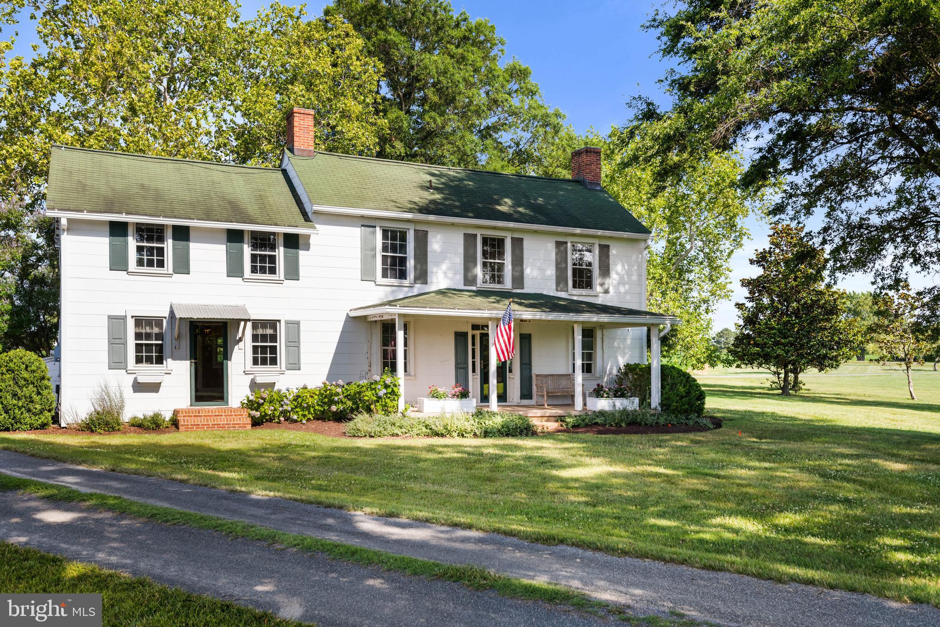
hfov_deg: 61.9
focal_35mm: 30
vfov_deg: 43.6
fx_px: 783
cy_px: 314
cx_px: 470
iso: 400
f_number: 4
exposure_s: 1/500
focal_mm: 30
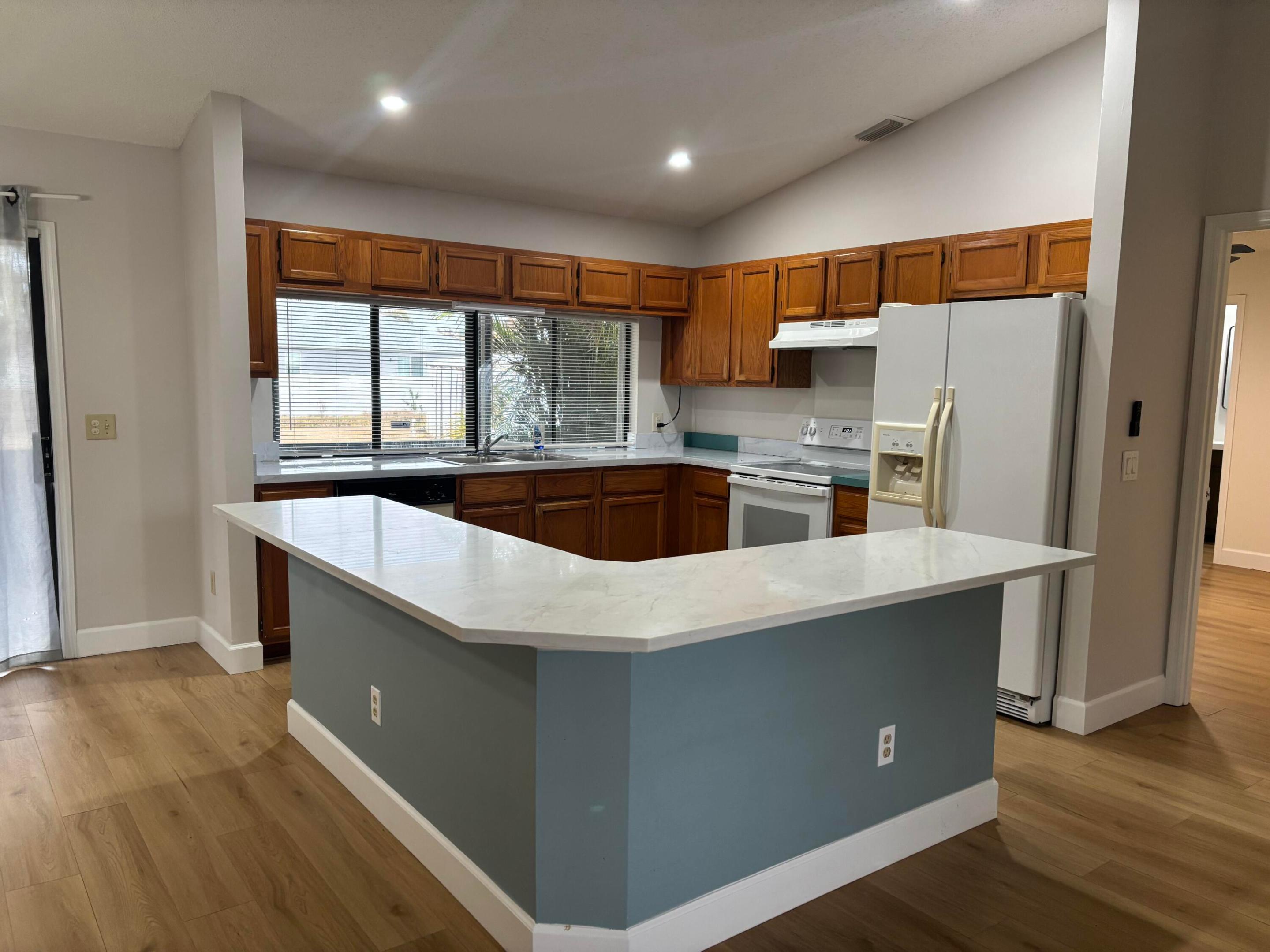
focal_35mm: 26
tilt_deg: -6.8
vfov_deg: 53.1
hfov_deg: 67.3
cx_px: 635
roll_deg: -1.3
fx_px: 954
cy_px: 476
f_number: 1.6
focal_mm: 5.96
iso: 160
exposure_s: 1/60
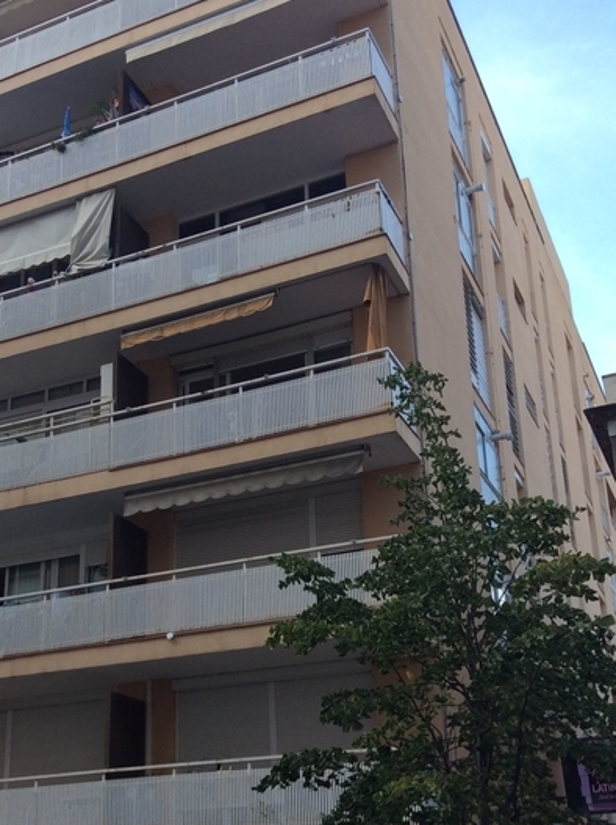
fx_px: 1190
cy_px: 527
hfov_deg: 28.8
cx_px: 202
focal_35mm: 50
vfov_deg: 38.0
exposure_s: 1/392
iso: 32
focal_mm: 3.3
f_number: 2.4
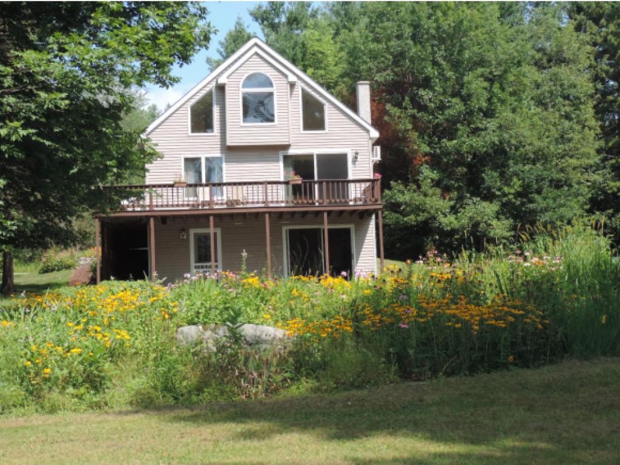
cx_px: 310
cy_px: 232
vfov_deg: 26.6
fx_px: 986
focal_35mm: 55
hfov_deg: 34.9
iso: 450
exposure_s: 1/2000
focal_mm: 9.8
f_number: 3.7
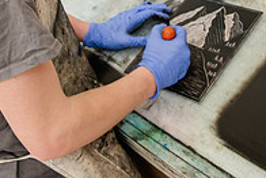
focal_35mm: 77
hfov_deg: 26.3
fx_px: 569
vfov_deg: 16.5
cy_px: -71
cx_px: 151
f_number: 3.2
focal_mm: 26
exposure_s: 1/200
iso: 800
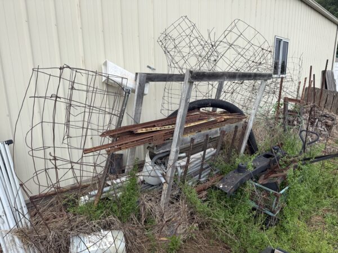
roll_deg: -1.5
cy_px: 126
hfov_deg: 71.6
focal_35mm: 24
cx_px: 169
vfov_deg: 56.8
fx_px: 234
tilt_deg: -12.9
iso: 80
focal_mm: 6.76
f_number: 1.78
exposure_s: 1/992
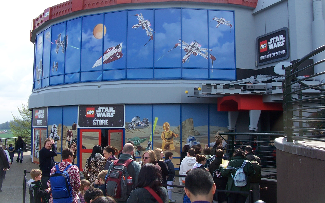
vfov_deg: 33.5
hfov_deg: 51.5
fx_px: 337
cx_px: 165
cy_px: 88
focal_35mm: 38
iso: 80
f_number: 4
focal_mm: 6
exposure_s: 1/350
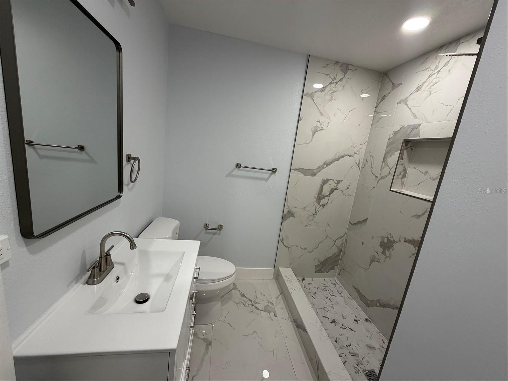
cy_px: 190
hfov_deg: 102.1
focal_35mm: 14
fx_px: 205
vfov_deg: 85.7
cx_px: 254
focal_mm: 2.22
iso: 160
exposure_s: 1/120
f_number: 2.2
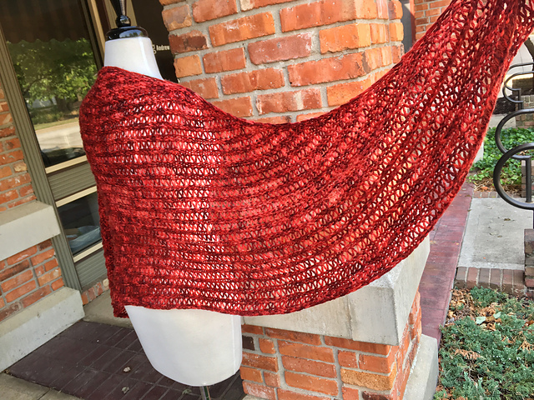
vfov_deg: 48.2
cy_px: 200
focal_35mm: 29
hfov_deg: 61.7
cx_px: 267
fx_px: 447
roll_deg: +8.0
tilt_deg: -14.2
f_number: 2.2
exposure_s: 1/120
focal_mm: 4.15
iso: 40
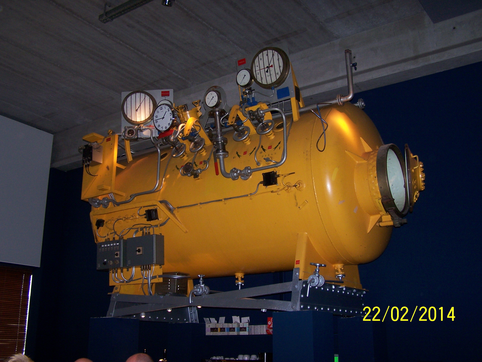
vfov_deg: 37.7
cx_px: 241
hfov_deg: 49.0
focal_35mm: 38
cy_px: 181
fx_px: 529
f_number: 2.8
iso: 140
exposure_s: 1/60
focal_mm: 6.3
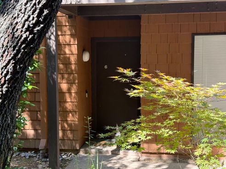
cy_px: 85
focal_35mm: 49
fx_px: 320
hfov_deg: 38.9
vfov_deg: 29.7
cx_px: 115
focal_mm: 6.76
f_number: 1.78
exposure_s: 1/237
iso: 160
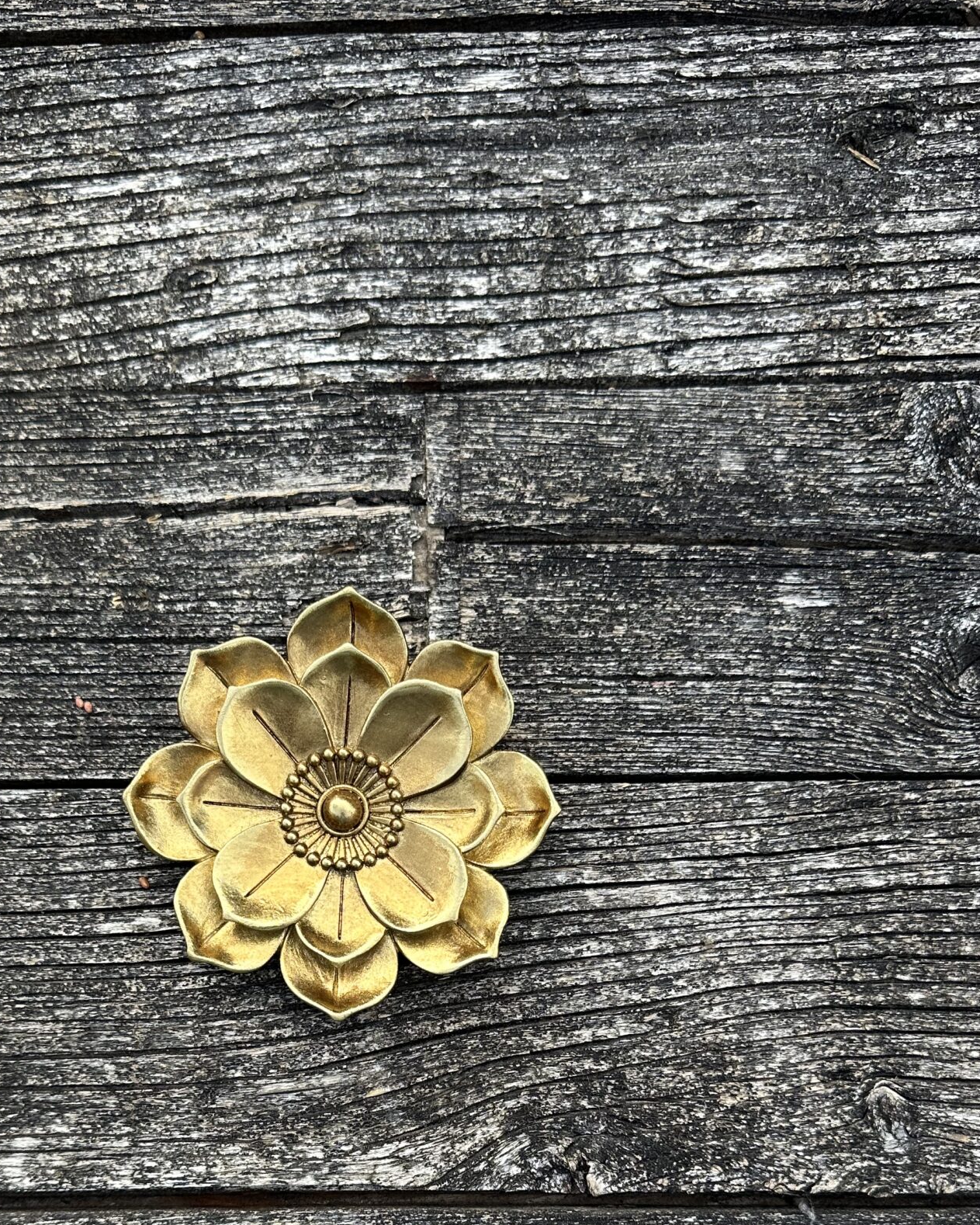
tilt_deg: -84.1
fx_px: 1377
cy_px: 924
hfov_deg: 39.0
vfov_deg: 46.2
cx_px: 400
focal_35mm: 38
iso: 80
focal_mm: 6.86
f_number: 1.78
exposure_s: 1/864
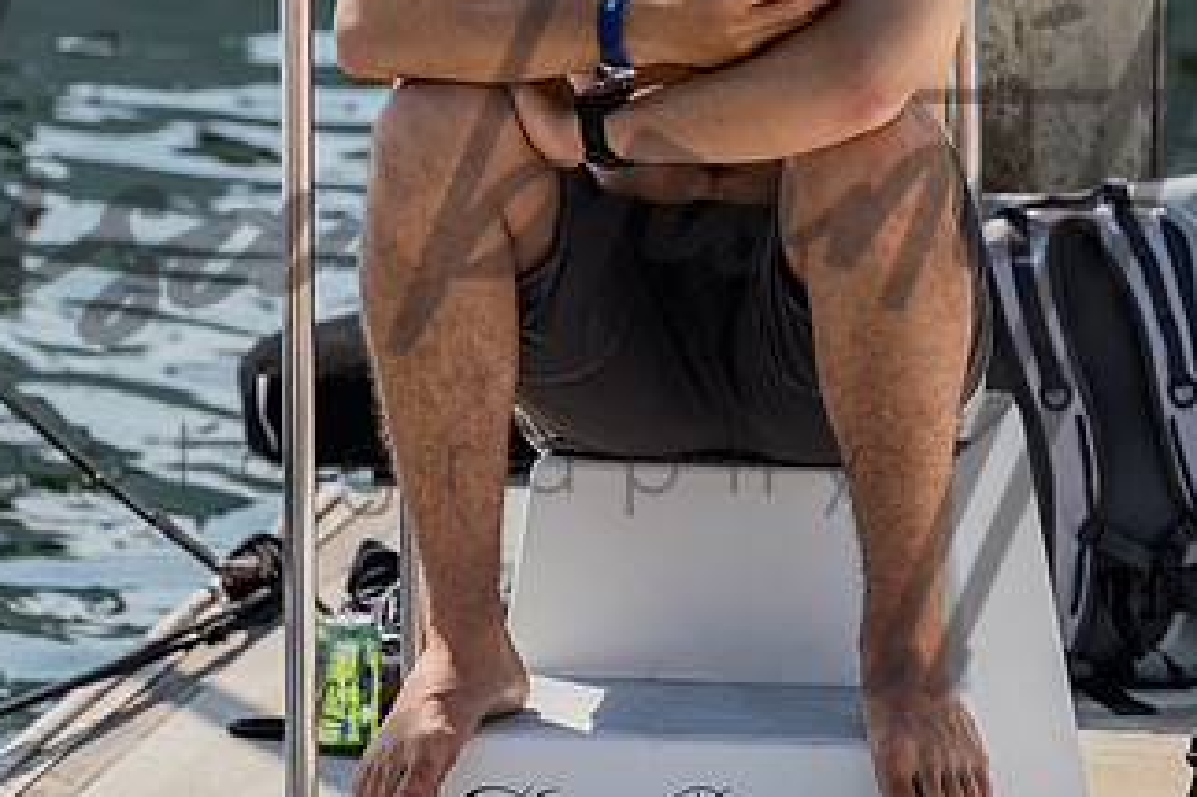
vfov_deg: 2.4
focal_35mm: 570
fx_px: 18942
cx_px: 676
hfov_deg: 3.6
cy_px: 158
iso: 125
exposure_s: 1/400
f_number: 6.3
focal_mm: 200
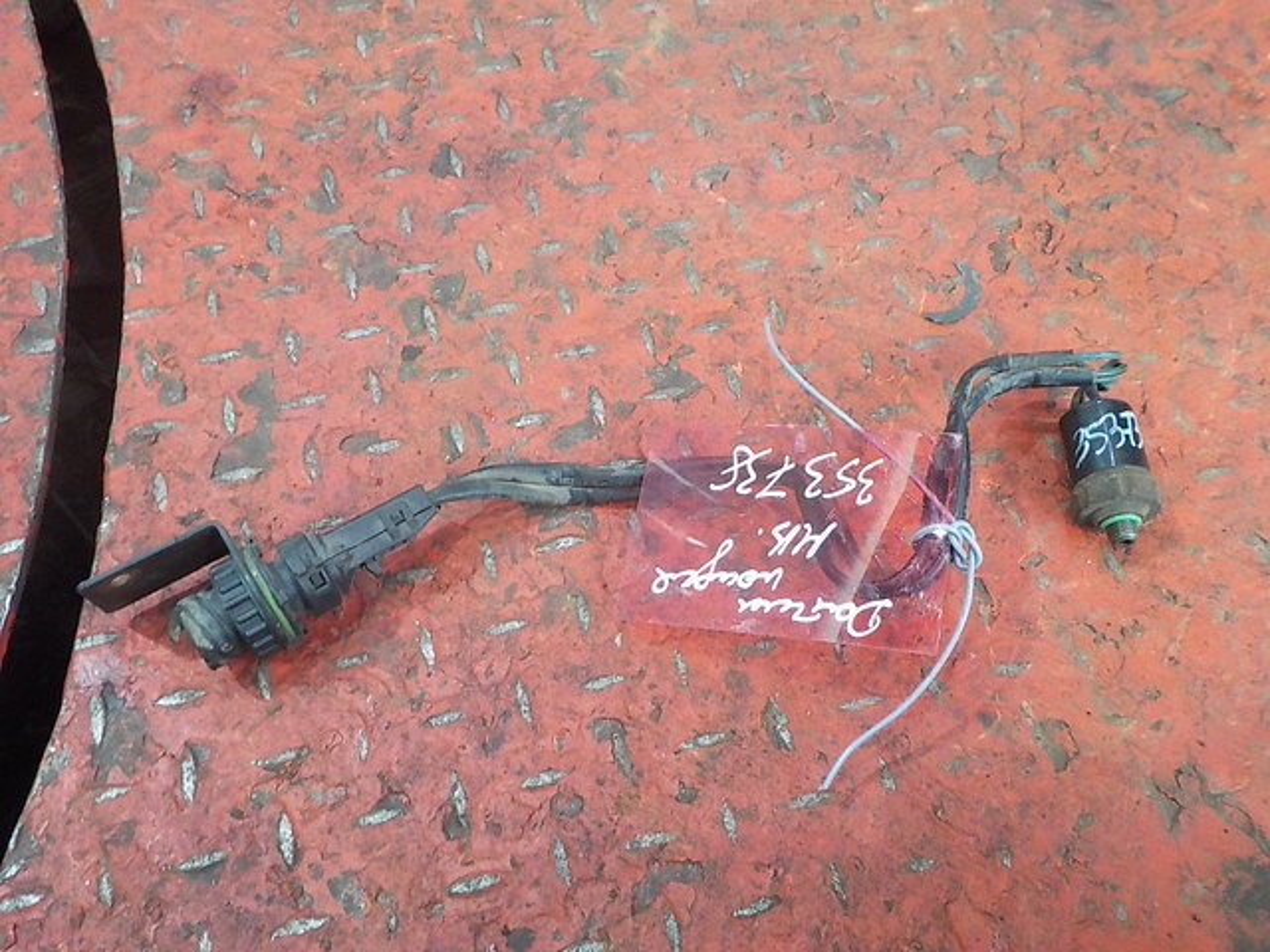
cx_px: 635
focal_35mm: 30
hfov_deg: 60.0
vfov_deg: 46.8
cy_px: 476
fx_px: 1101
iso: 400
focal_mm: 4.1
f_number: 3.3
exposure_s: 1/20
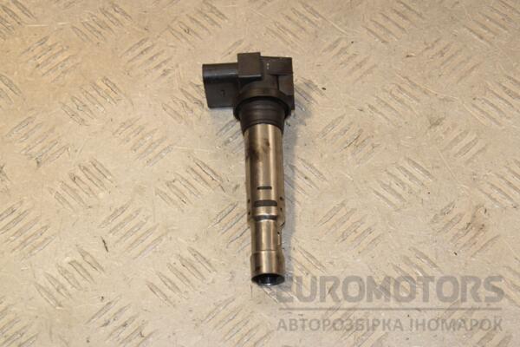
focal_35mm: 75
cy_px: 174
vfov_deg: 18.2
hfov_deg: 27.0
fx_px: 1083
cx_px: 260
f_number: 10
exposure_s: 1/200
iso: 800
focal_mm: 50
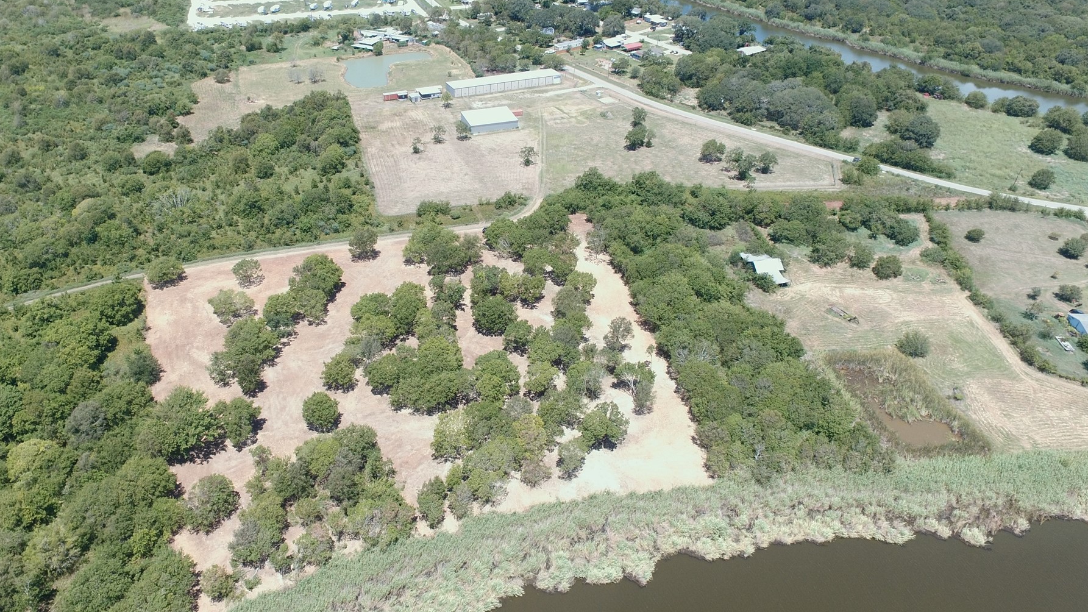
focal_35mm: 25
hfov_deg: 73.8
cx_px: 488
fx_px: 721
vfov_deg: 46.0
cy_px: 290
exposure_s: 1/412
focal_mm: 3.61
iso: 100
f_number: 2.8
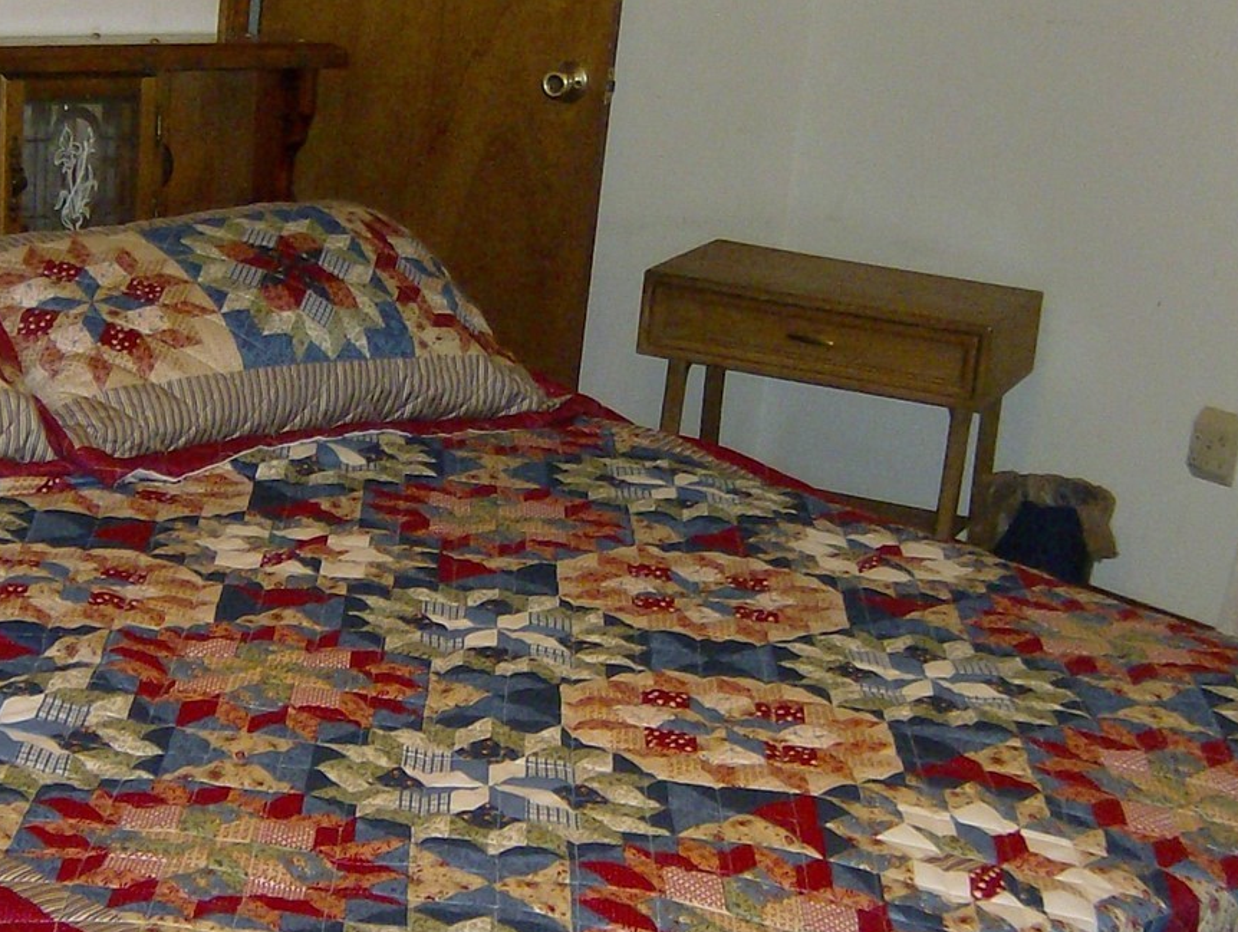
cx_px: 429
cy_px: 527
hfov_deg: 24.3
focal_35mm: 80
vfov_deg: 18.5
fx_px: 2865
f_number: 2.8
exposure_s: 1/60
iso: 200
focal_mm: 6
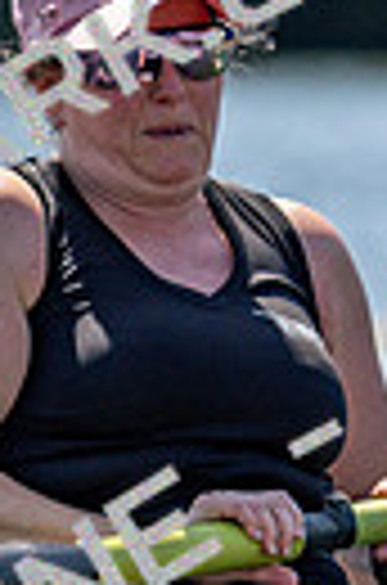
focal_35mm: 1370
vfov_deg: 1.5
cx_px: 972
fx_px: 22208
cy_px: 416
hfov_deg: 1.0
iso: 400
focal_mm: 306
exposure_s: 1/2000
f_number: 6.3
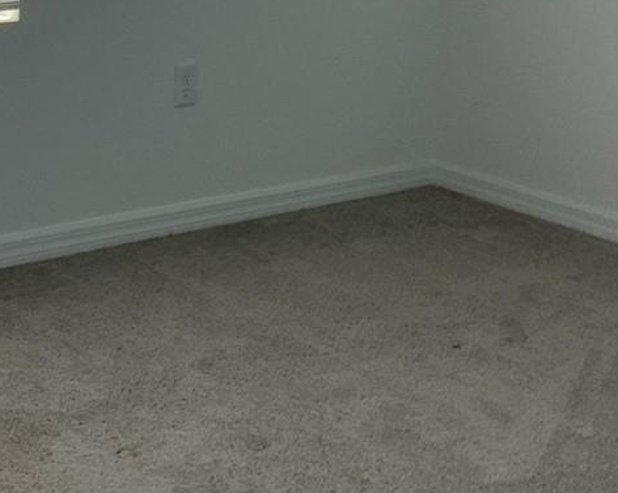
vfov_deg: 15.2
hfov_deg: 19.3
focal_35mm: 96
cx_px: -25
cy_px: -165
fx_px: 1755
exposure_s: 1/122
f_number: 1.8
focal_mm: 3
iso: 32
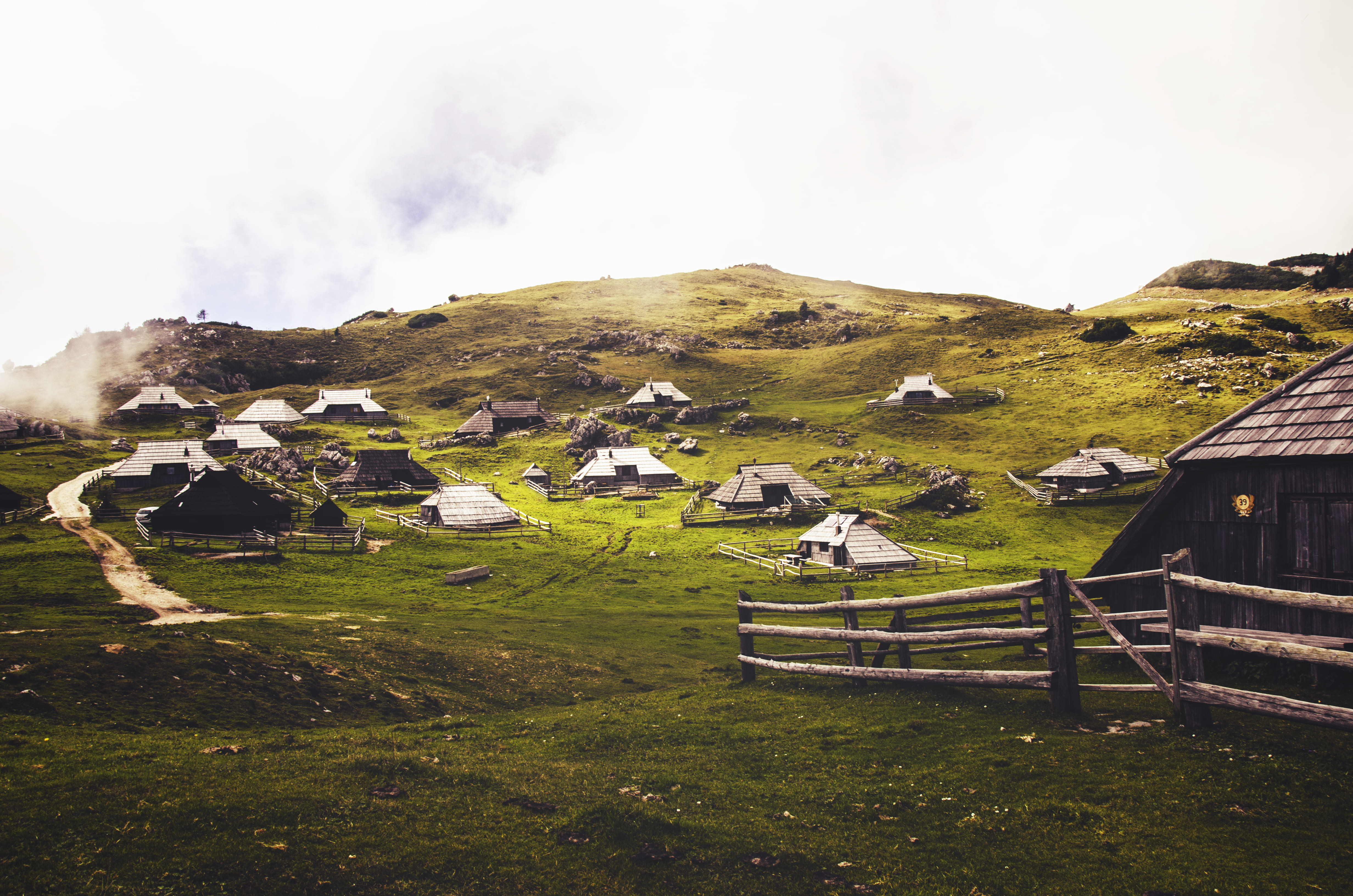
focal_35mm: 27
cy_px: 448
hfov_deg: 67.5
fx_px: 1013
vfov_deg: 47.7
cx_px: 676
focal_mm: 18
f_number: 11
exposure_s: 1/125
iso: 100
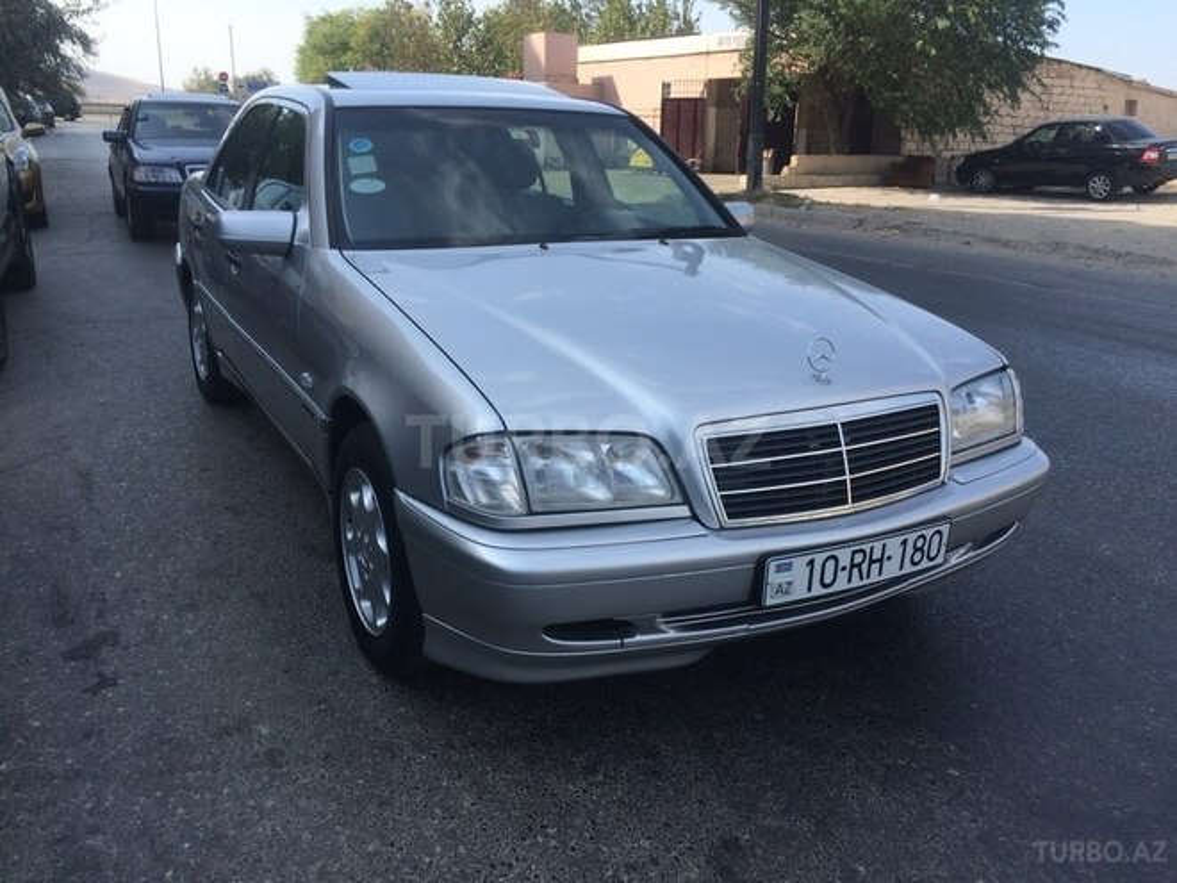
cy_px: 442
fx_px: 986
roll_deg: -1.9
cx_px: 588
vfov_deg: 48.2
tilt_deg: -18.1
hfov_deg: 61.7
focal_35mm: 29
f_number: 2.2
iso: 32
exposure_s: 1/1208
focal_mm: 4.15
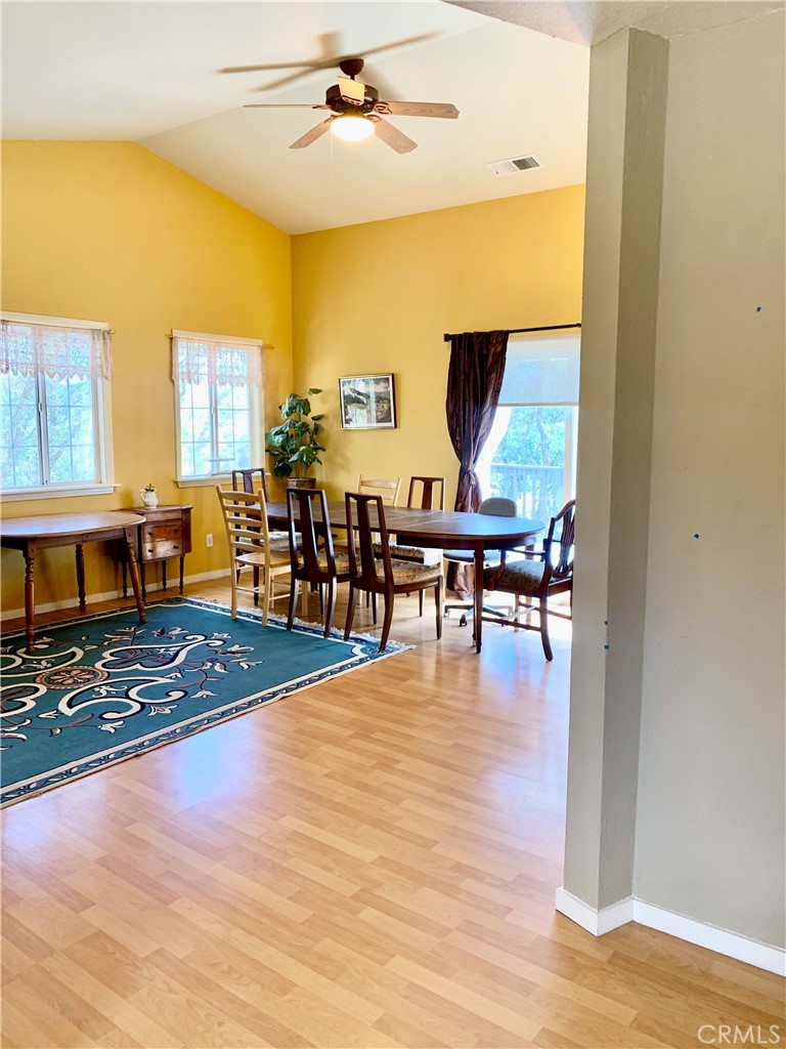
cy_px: 524
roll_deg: -0.6
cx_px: 393
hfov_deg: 53.1
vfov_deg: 67.3
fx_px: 787
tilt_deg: -7.0
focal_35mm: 26
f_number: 1.8
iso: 80
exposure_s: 1/60
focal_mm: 4.25
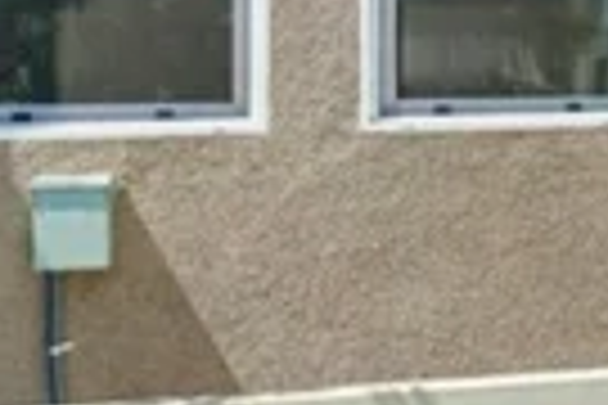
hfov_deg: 14.8
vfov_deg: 12.8
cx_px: 1313
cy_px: 14
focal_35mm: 106
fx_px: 1790
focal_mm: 17
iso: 100
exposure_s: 1/200
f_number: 7.1
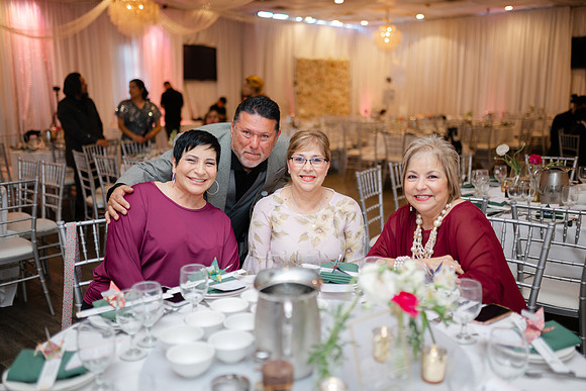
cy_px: 196
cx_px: 293
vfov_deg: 37.9
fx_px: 570
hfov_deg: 54.4
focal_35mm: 35
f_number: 1.4
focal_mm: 35
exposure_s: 1/160
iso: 400
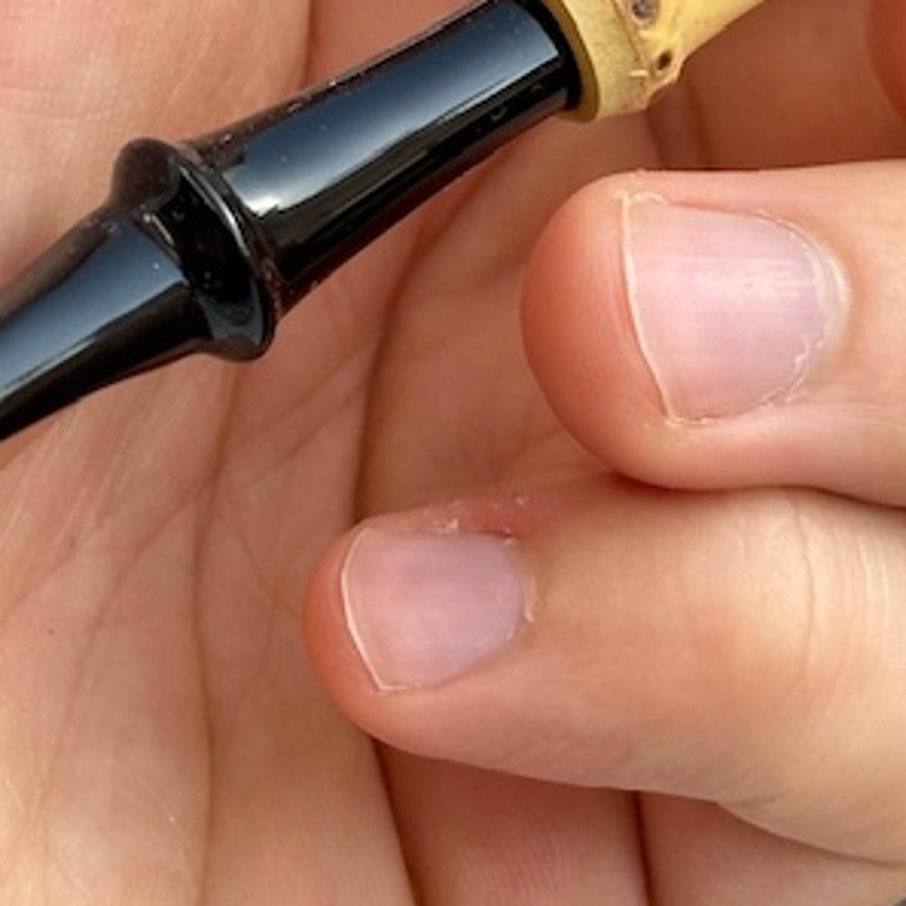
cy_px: -232
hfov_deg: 9.5
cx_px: 299
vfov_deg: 9.4
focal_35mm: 183
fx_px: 5419
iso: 64
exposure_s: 1/623
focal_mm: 6.86
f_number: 1.78
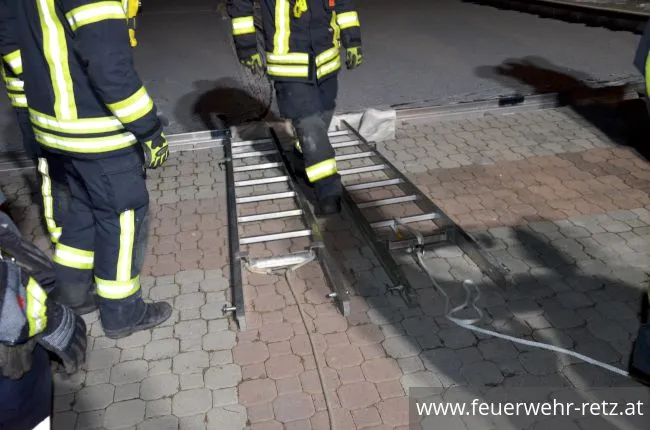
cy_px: 215
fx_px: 648
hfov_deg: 53.2
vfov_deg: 36.7
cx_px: 325
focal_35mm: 36
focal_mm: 24
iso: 3200
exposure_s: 1/60
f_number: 3.8
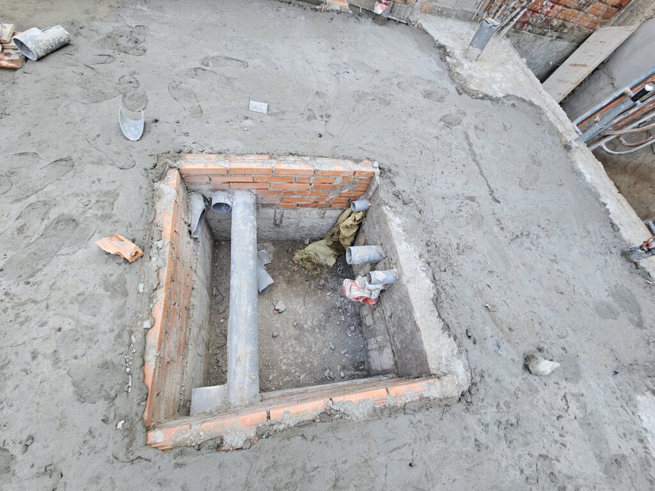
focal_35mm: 13
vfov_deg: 89.9
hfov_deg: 106.2
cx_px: 328
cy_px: 246
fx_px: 246
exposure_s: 1/100
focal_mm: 2.2
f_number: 2.2
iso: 80
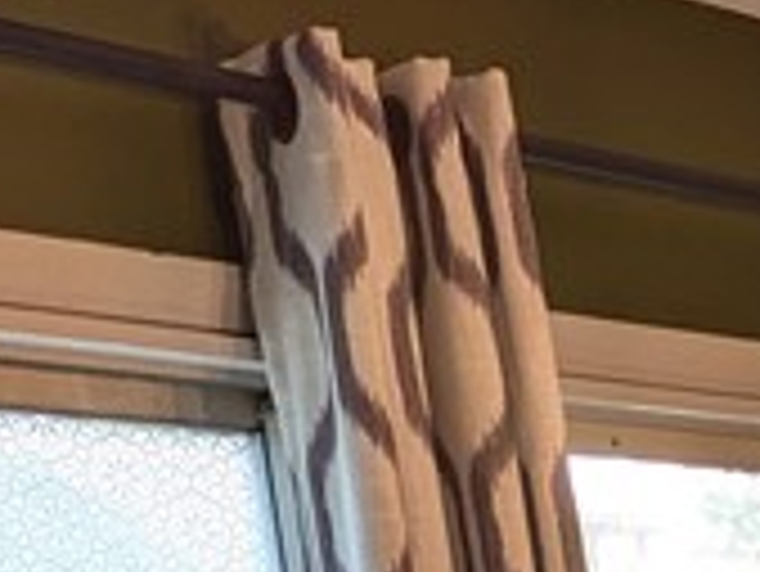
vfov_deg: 9.1
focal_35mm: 145
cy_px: 1410
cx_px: 1576
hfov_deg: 12.0
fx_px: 3186
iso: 54
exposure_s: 1/30
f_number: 1.85
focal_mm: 6.81
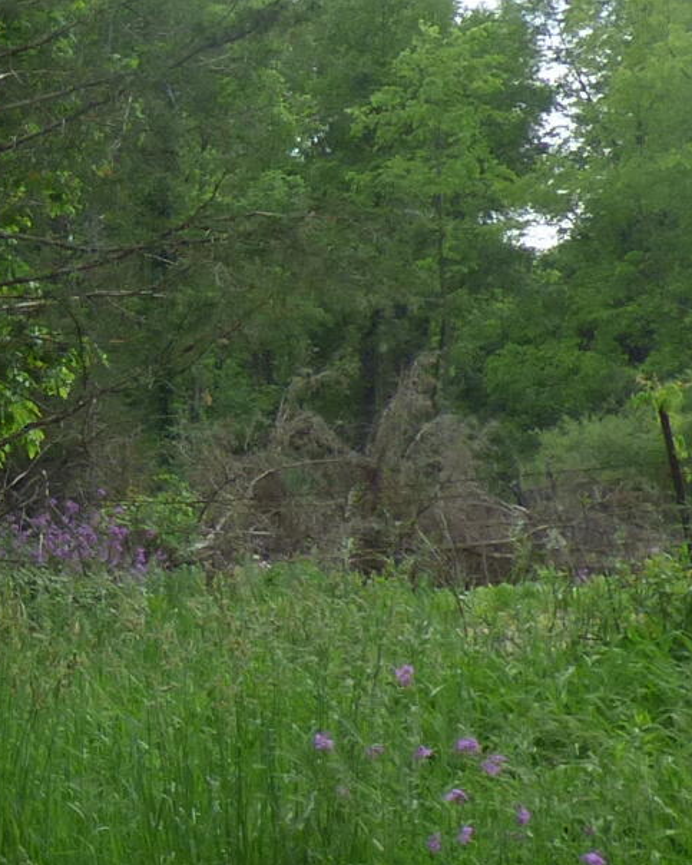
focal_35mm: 97
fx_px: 2484
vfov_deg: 19.7
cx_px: -229
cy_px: 567
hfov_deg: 15.1
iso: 100
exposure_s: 1/400
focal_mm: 3.58
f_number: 2.8
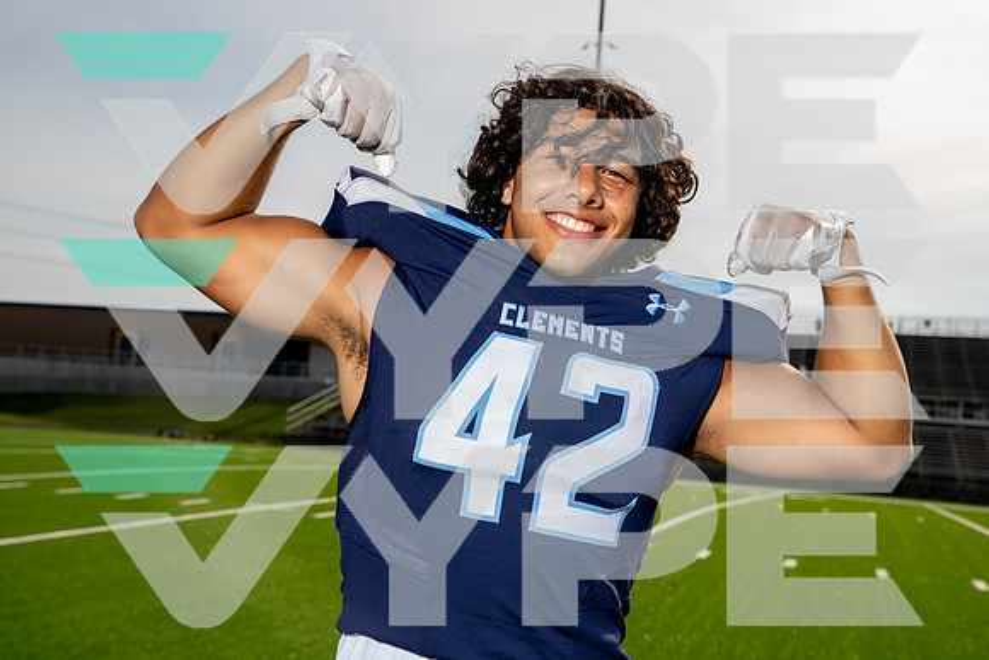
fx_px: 1154
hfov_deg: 46.4
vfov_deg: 31.9
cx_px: 494
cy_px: 330
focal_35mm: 42
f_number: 6.3
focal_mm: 42
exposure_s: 1/250
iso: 100
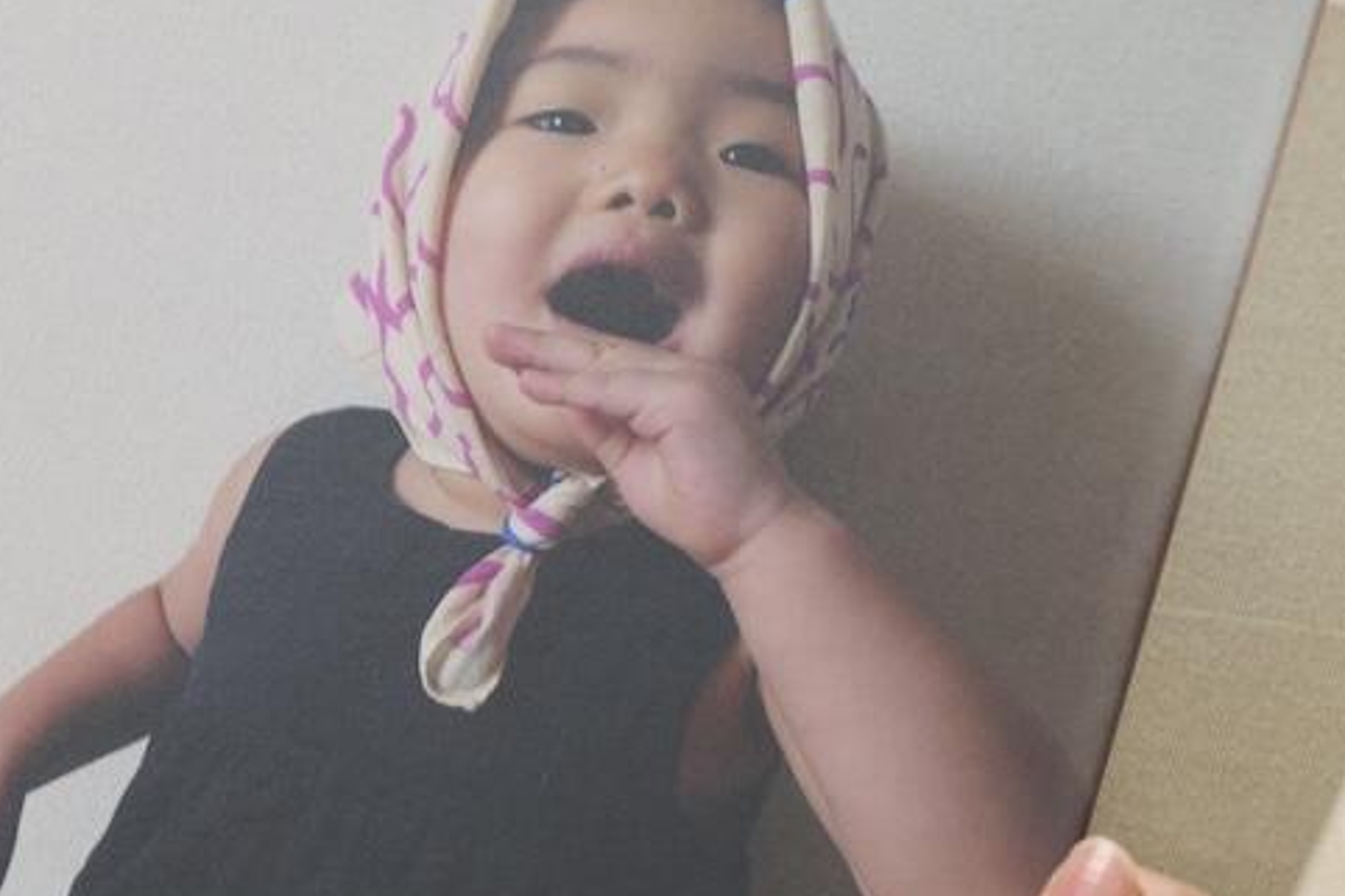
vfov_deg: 8.3
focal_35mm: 165
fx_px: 6162
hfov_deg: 12.4
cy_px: 449
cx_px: 421
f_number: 4
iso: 125
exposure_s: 1/60
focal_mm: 53
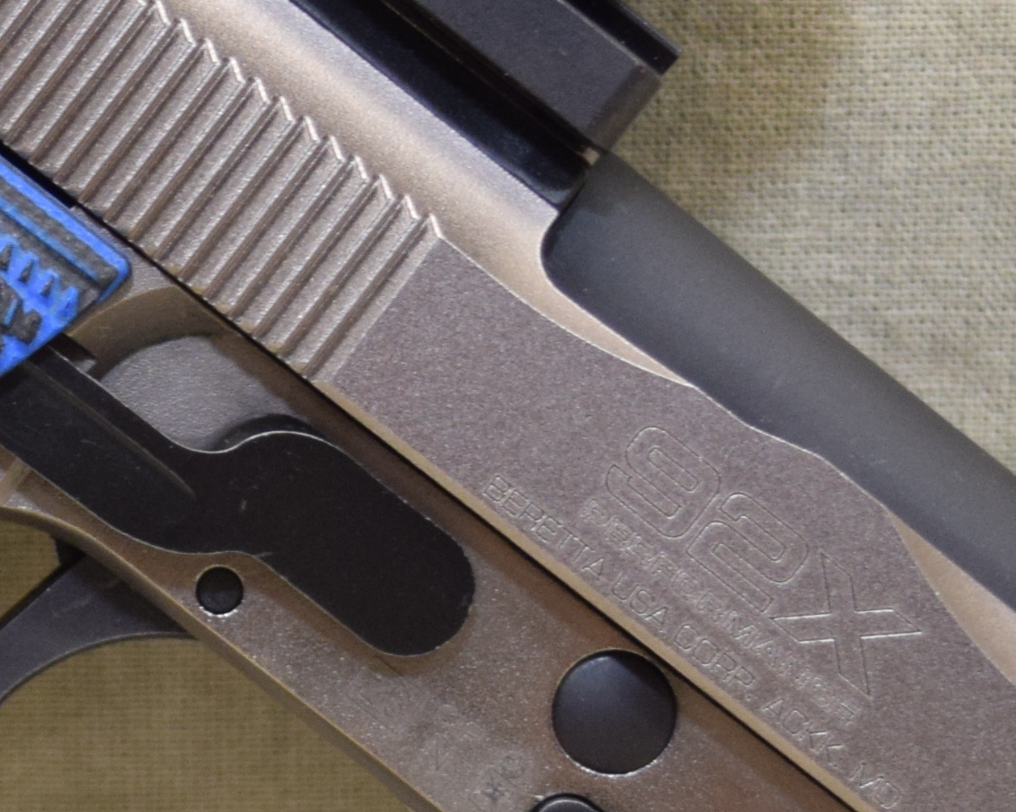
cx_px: -40
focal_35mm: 188
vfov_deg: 8.2
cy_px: 598
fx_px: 5652
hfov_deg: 10.2
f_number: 4.5
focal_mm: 28
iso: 800
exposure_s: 1/160
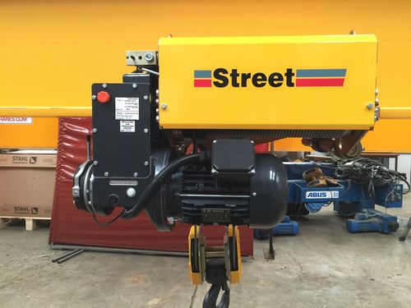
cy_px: 154
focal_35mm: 29
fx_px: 344
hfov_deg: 61.7
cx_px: 206
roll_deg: -0.4
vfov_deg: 48.2
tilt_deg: -4.5
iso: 100
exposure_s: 1/10
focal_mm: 4.15
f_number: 2.2
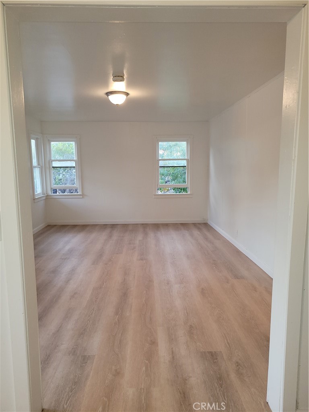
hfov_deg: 53.1
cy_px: 206
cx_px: 154
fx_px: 309
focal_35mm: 26
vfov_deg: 67.3
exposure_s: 1/40
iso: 125
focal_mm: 5.4
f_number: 1.8
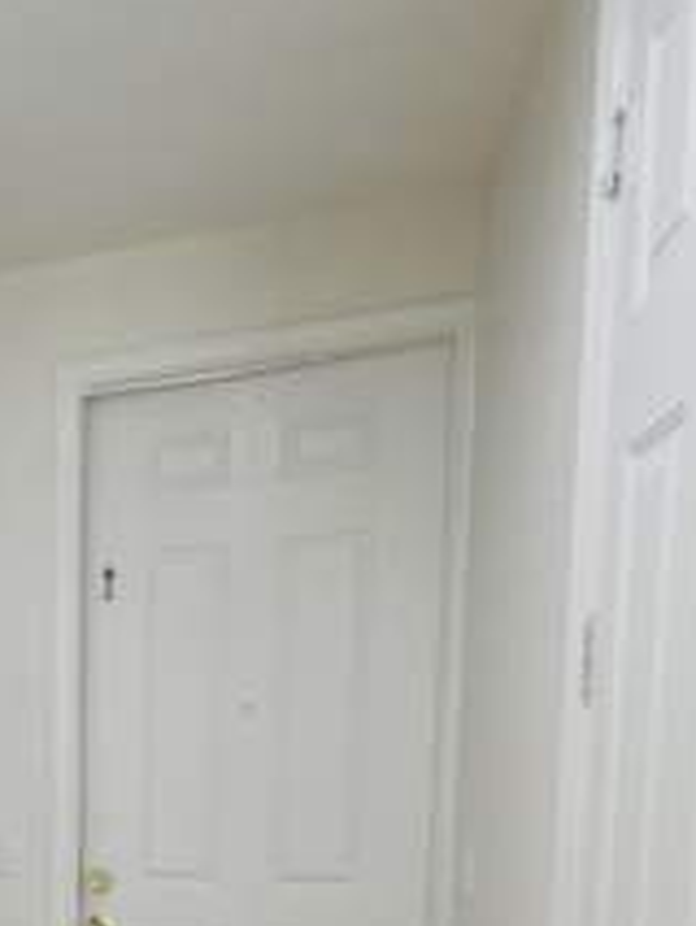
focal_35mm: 39
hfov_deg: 29.3
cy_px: 883
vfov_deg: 42.6
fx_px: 1044
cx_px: -222
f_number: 1.9
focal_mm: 2.2
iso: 200
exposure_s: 1/60
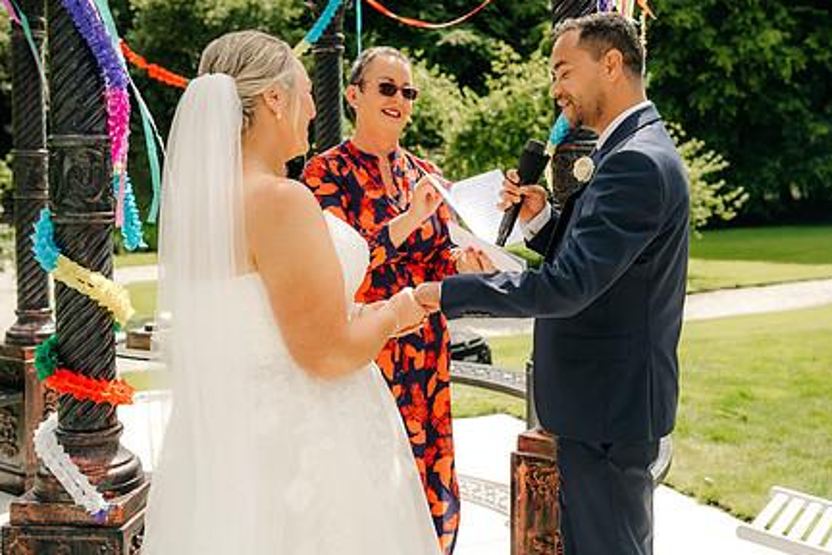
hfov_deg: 41.9
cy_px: 236
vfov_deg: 28.6
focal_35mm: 47
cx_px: 462
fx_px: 1086
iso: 100
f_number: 3.5
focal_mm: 35
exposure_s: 1/1000
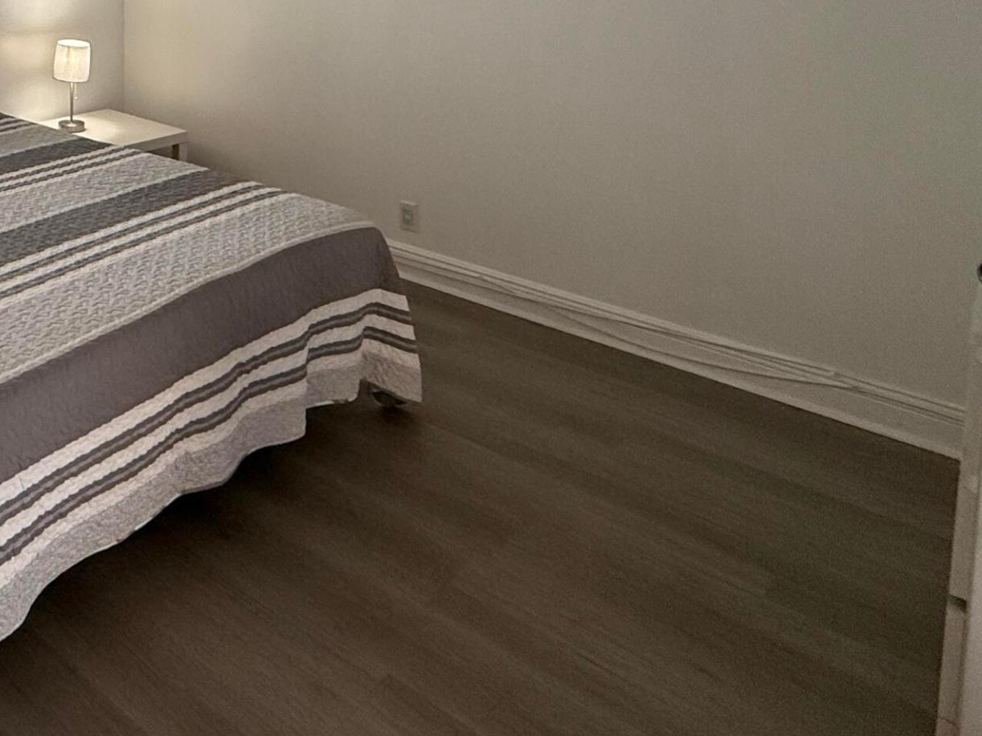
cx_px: 33
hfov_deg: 47.4
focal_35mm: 33
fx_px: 936
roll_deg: +0.0
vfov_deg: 37.7
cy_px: -21
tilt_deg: -4.7
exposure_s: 1/120
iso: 200
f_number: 2.2
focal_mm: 2.22
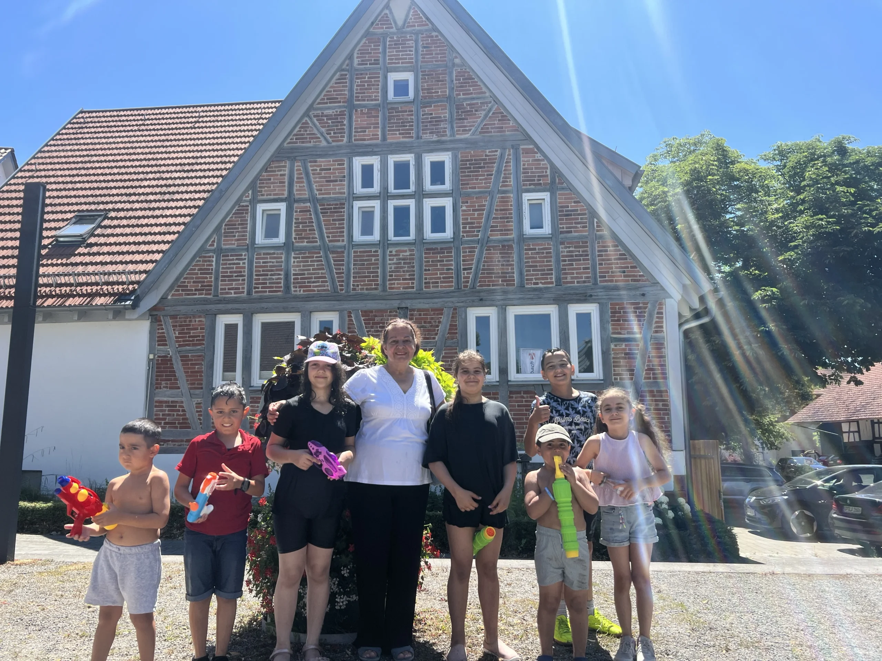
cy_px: 330
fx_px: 662
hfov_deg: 67.3
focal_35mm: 26
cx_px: 441
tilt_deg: +10.0
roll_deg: +0.5
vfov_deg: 53.1
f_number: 1.5
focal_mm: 5.7
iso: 50
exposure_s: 1/1869
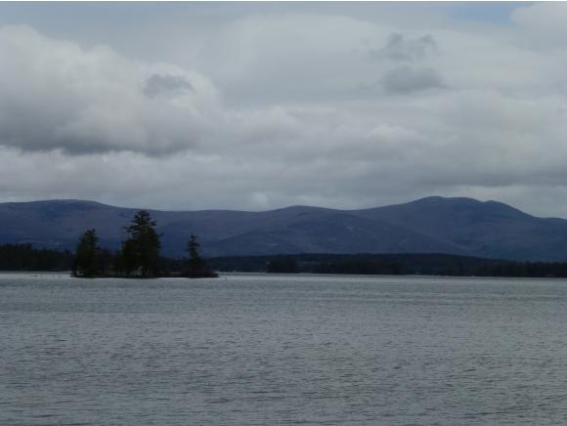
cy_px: 213
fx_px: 2115
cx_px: 284
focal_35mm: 129
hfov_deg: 15.3
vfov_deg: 11.5
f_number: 5.4
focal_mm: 23.1
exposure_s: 1/1000
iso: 100
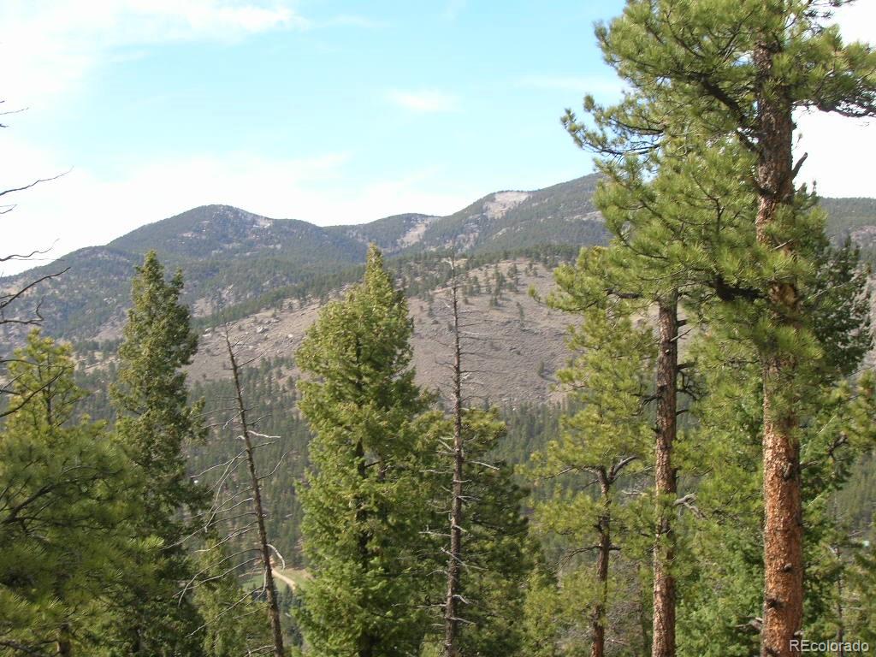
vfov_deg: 29.1
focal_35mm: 50
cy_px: 328
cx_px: 438
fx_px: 1265
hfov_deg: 38.2
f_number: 5.6
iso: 71
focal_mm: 8.4
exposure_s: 1/133
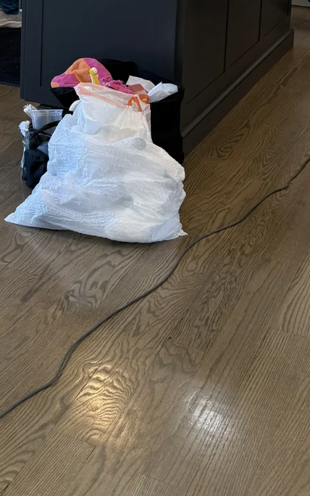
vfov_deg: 26.4
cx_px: -14
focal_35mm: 72
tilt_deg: -9.0
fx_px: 974
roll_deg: -0.9
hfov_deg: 17.6
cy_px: -47
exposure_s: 1/120
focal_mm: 6.76
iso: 100
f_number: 1.78
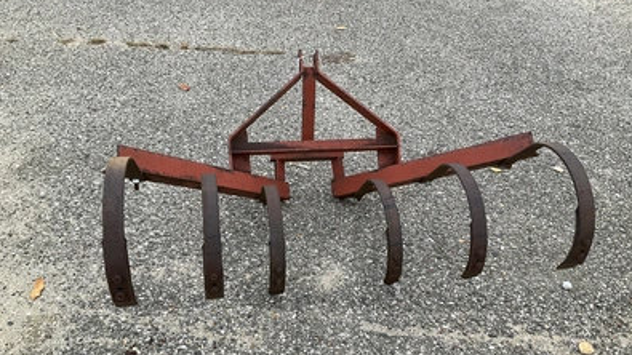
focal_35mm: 32
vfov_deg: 36.5
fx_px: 536
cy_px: 217
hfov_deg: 61.0
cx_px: 318
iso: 64
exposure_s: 1/119
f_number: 1.8
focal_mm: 3
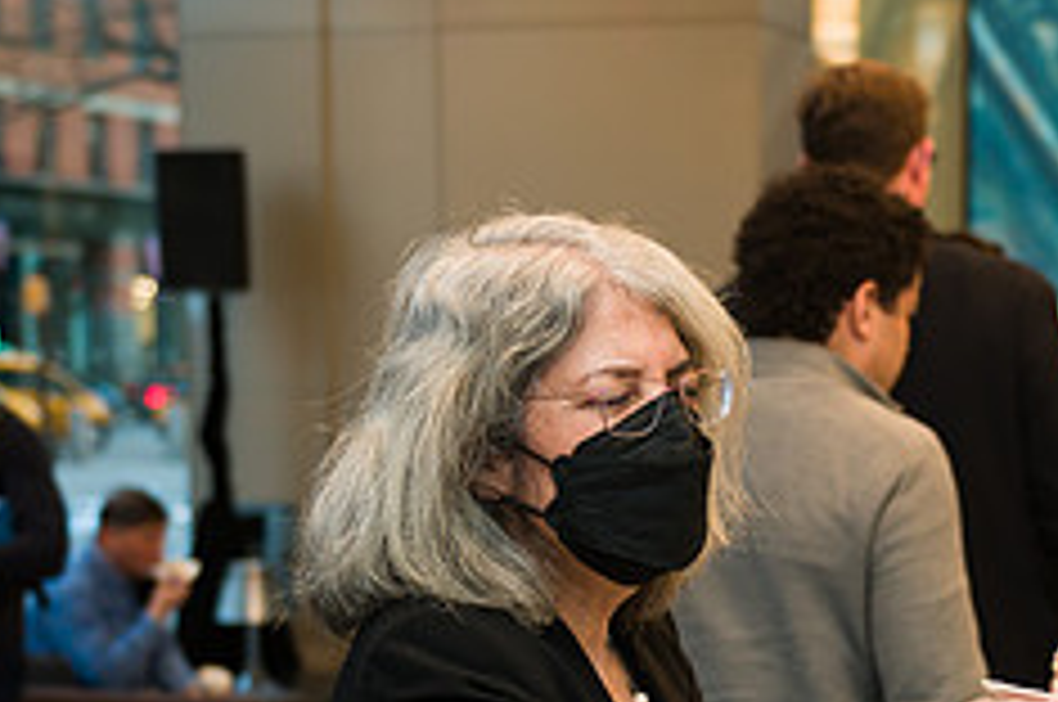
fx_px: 2465
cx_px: 909
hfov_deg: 23.7
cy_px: 603
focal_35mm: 84
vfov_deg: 16.1
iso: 400
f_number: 3.2
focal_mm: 34
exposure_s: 1/200
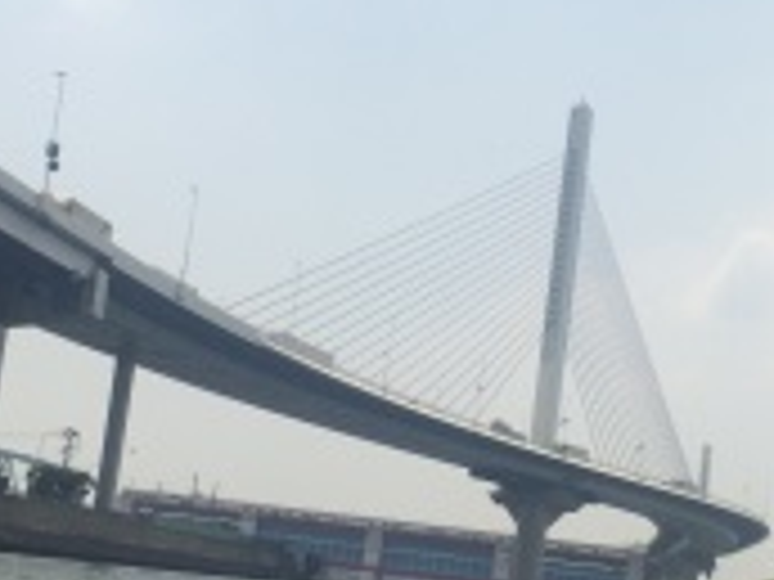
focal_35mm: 78
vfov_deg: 18.9
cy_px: 355
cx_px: 418
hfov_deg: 25.0
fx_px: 1744
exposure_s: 1/5128
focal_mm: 4.12
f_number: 2.2
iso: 32
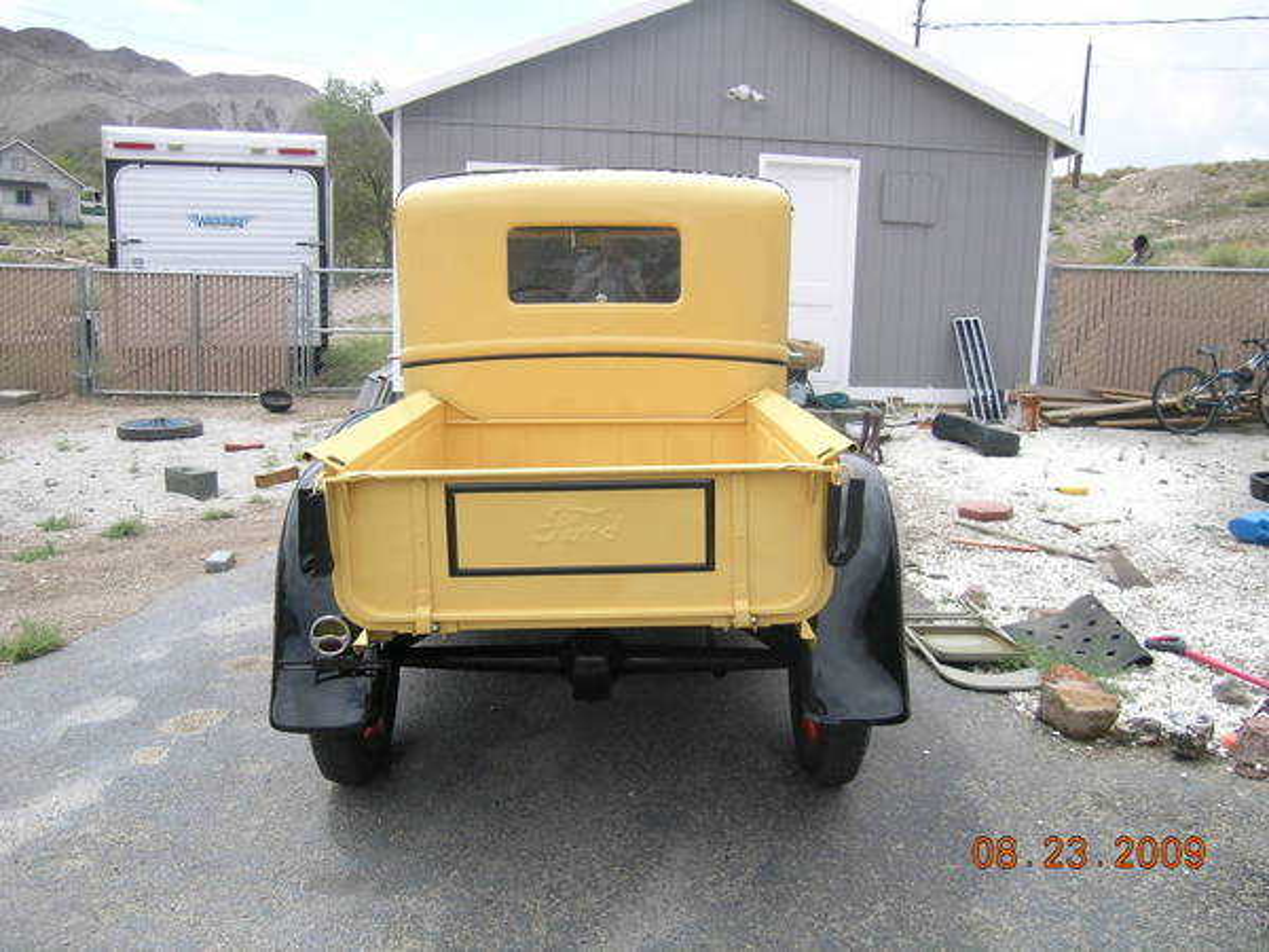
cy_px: 476
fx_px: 1136
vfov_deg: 45.4
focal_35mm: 31
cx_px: 634
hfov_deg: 58.4
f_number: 6.5
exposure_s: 1/896
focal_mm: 6.5
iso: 50
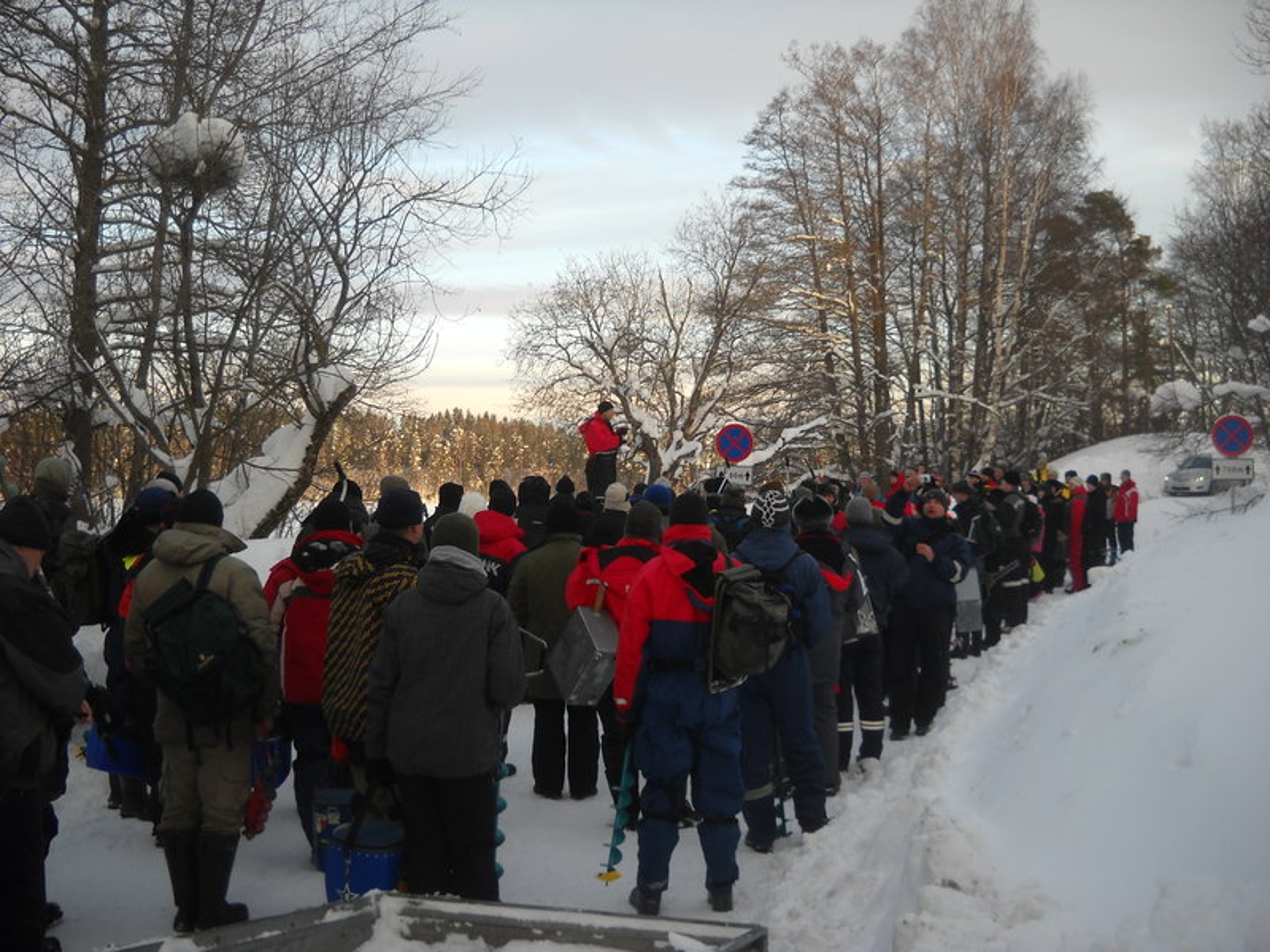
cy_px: 476
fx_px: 1504
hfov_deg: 45.8
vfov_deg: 35.1
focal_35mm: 41
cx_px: 635
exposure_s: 1/141
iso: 64
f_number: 3.1
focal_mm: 6.72
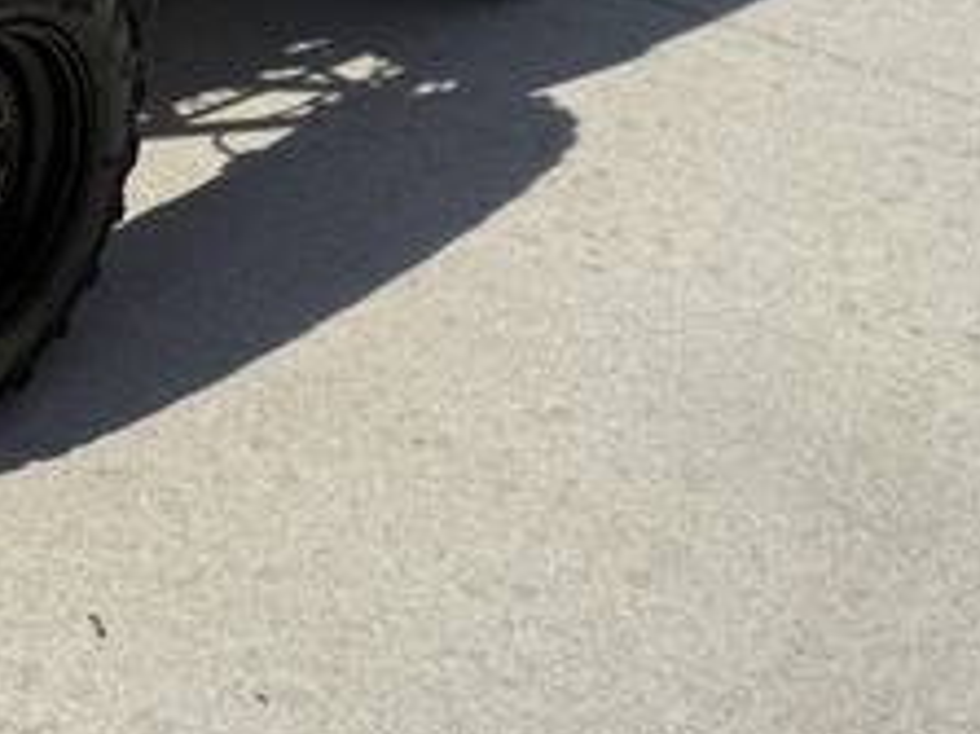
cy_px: -294
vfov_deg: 19.2
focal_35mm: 69
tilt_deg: -17.5
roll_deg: -1.6
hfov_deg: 26.3
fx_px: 1952
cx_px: -53
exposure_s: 1/5319
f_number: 1.78
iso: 80
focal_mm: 6.76
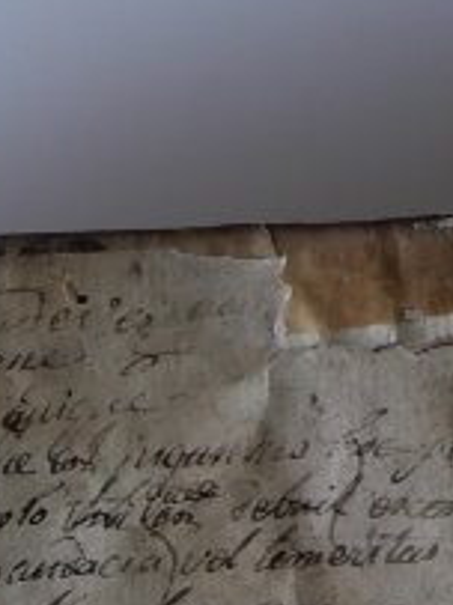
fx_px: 6201
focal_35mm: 355
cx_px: -781
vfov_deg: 5.5
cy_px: 1118
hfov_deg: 4.1
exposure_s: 1/60
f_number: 2.8
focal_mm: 30
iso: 400
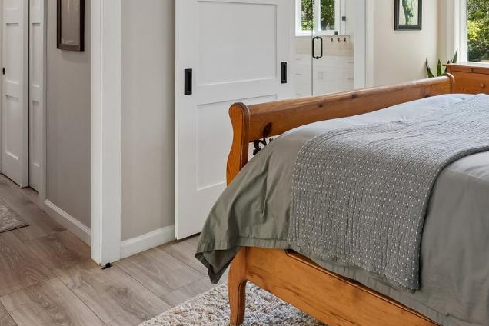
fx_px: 448
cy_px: 32
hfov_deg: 52.7
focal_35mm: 33
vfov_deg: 37.3
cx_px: 406
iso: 500
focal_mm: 14
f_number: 8
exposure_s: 1/25
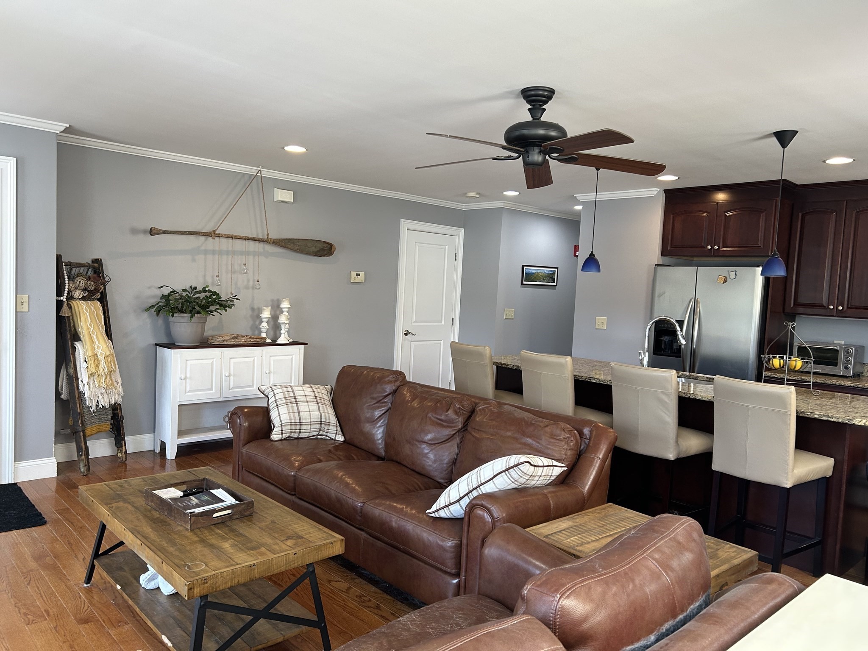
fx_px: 652
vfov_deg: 53.1
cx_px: 434
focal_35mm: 26
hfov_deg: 67.3
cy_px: 326
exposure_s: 1/120
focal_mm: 5.7
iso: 125
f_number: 1.5
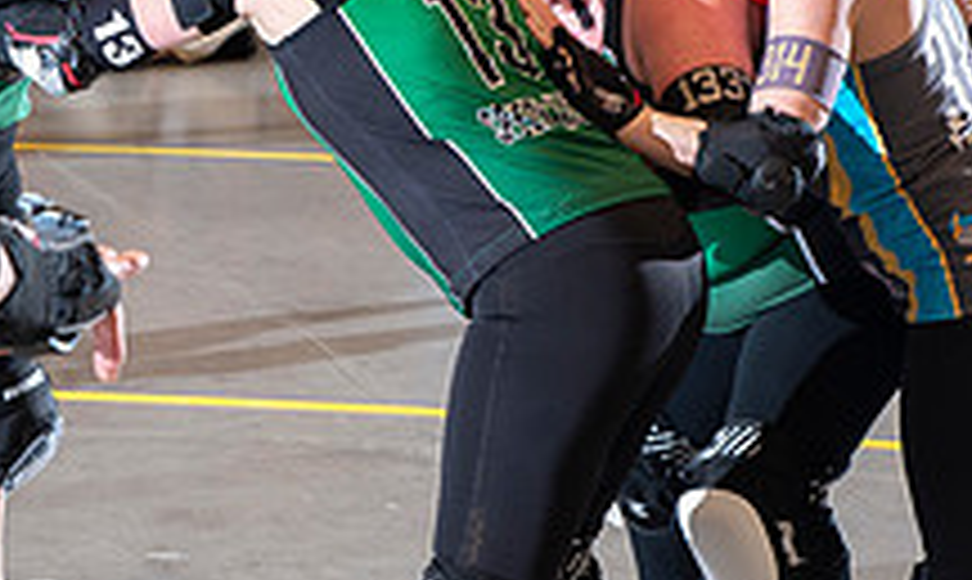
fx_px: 3794
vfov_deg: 8.7
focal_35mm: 145
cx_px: 261
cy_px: 147
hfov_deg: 14.6
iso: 640
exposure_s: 1/160
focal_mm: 52
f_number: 5.6
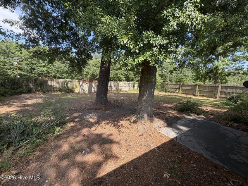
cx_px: 124
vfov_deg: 85.7
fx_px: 100
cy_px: 93
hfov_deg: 102.1
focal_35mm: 14
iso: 50
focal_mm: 2.22
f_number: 2.2
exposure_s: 1/285
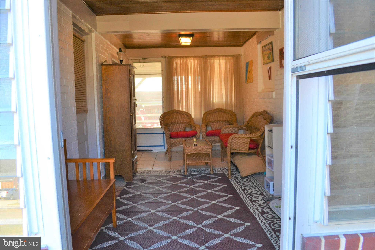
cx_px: 188
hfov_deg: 67.4
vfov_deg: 47.9
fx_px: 281
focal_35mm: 27
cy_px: 125
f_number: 5
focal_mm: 18
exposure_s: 1/100
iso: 400
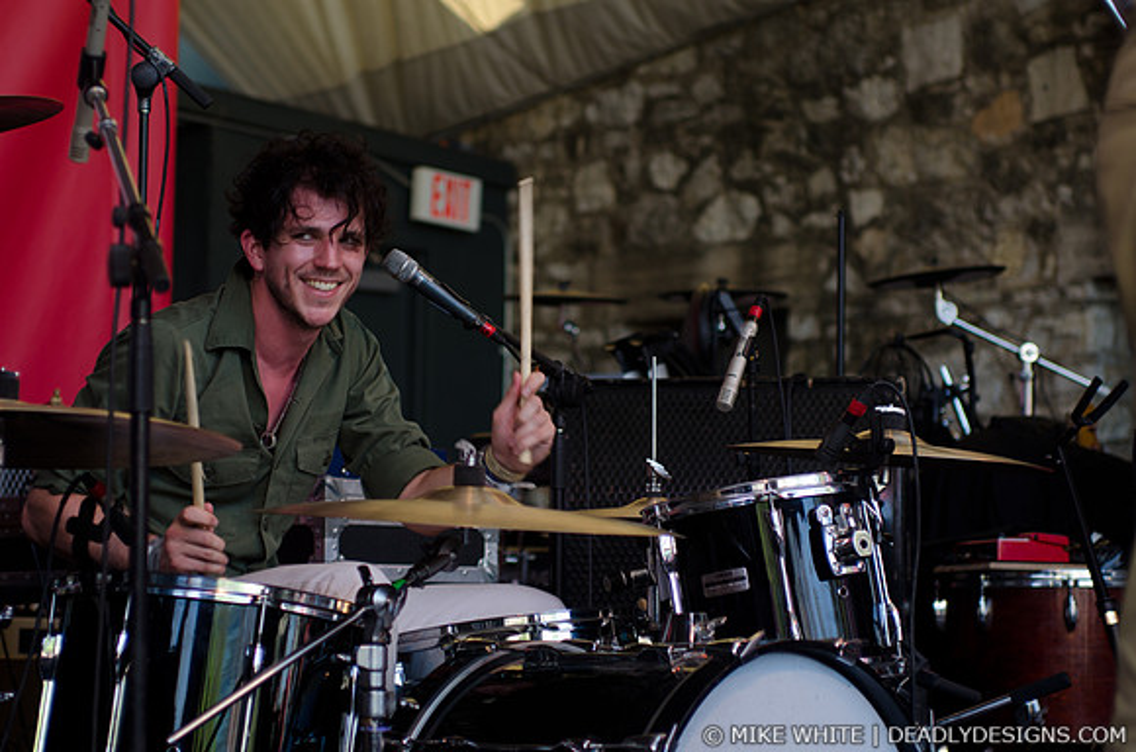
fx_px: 3306
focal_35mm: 105
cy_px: 376
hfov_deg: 19.5
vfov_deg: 13.0
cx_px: 568
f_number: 3.2
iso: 125
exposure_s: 1/160
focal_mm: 70
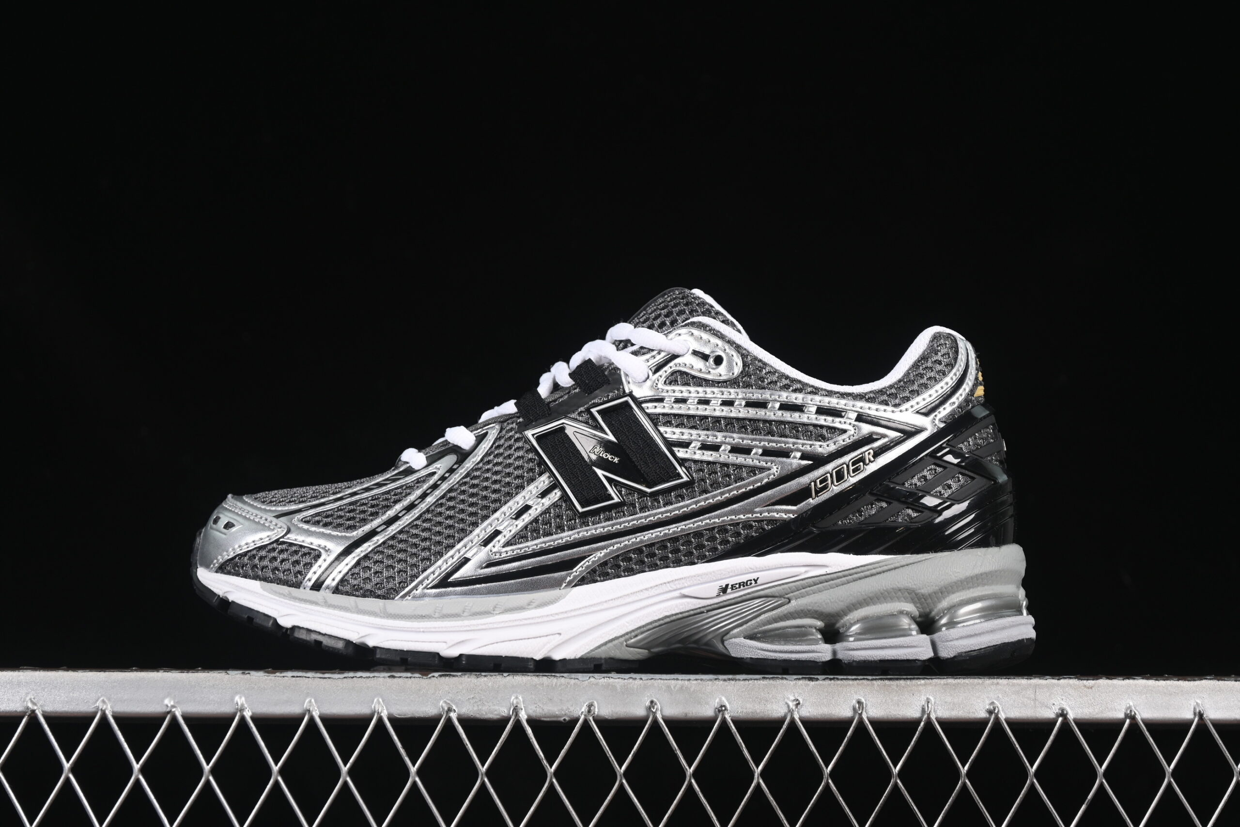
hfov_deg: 27.0
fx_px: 2583
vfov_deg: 18.2
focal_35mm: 75
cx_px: 620
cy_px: 414
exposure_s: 1/60
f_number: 6.3
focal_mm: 50
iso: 160
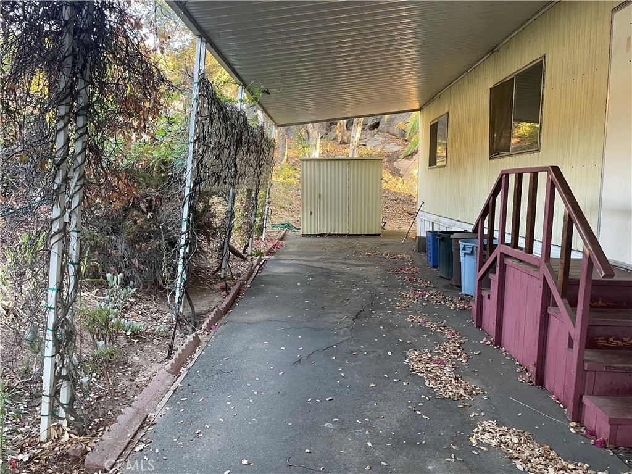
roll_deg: +0.3
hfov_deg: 67.3
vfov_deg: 53.1
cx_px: 316
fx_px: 475
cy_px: 237
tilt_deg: -7.1
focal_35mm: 26
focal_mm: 4.2
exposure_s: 1/60
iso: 125
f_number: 1.6
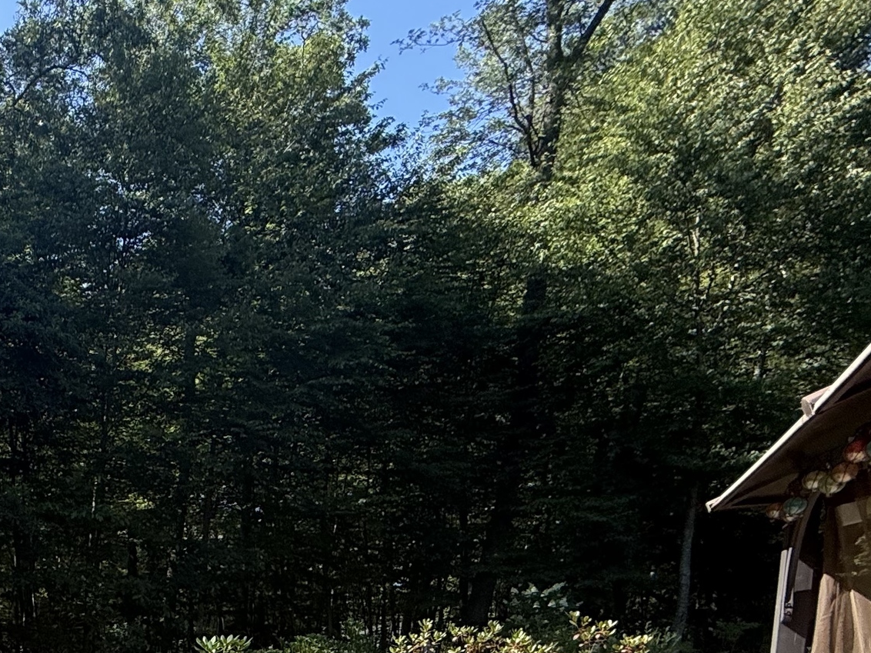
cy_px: 801
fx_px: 956
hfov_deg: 36.6
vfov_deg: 31.2
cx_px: -195
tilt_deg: -5.8
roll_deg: +0.2
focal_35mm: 38
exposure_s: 1/672
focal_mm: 2.22
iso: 50
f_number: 2.2
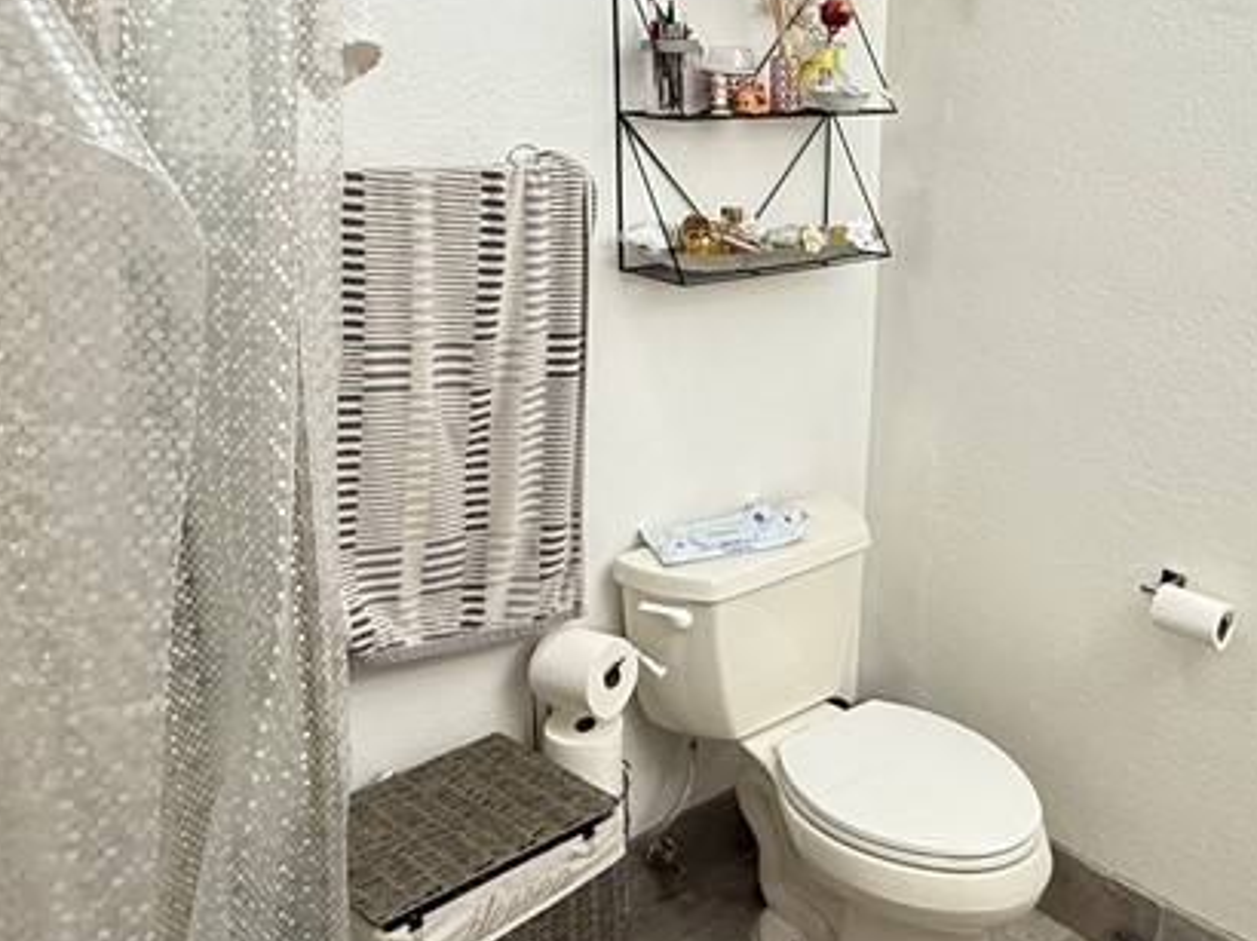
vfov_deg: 40.5
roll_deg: -2.6
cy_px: 392
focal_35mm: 35
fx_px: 1270
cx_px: 883
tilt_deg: -14.7
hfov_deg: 51.2
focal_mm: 2.22
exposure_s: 1/60
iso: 250
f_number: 2.2
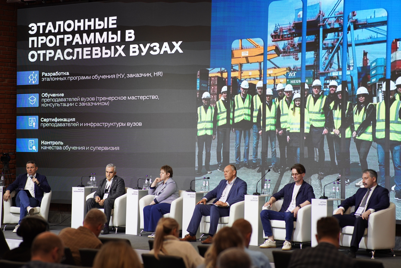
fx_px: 947
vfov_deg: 16.1
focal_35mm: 85
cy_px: 134
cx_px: 200
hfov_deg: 23.9
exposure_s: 1/320
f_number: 2.5
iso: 500
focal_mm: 85
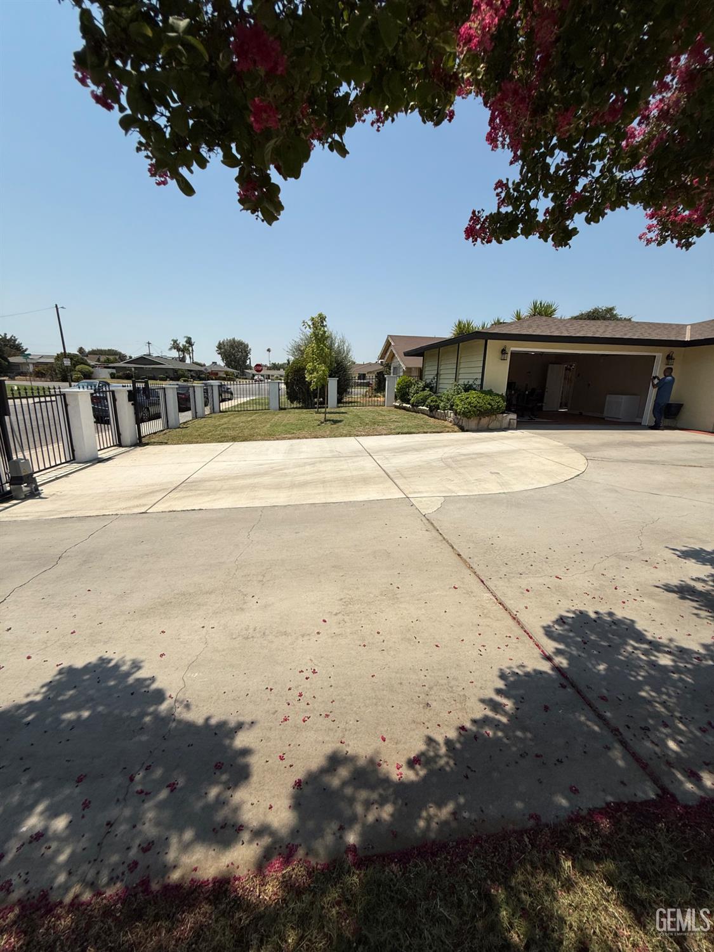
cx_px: 357
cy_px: 476
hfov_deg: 85.7
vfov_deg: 102.1
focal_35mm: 14
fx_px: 385
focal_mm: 2.22
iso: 50
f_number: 2.2
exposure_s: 1/4762
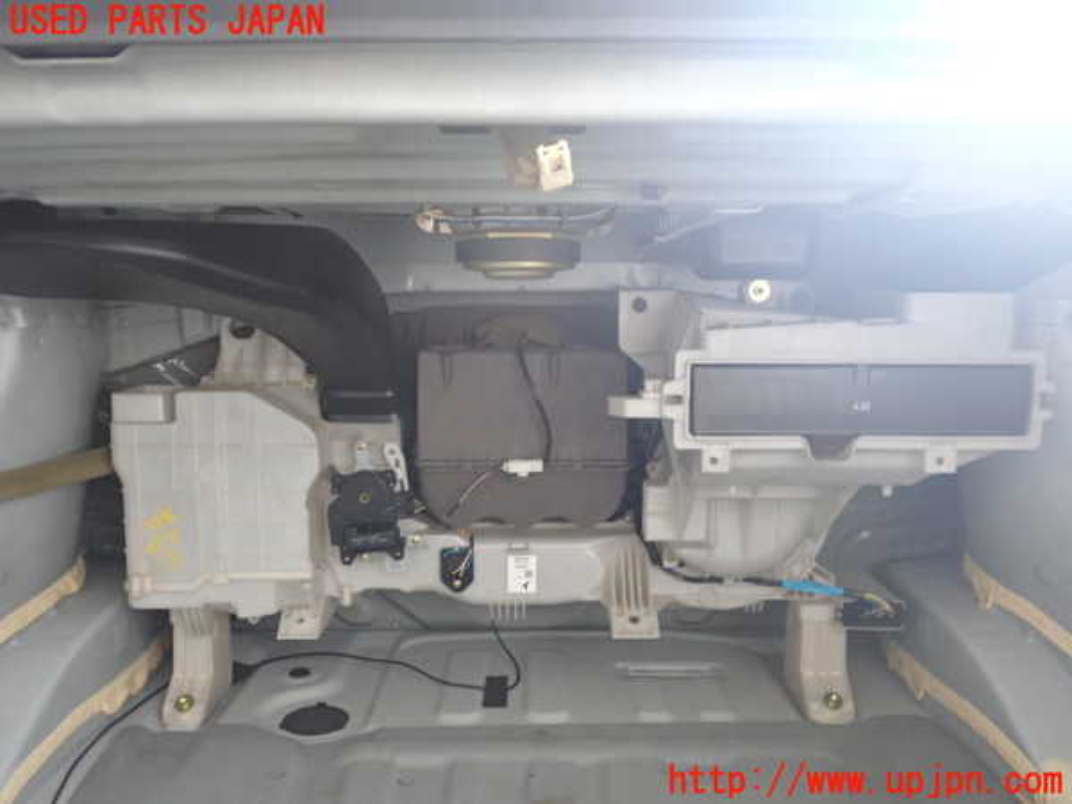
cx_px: 536
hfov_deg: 60.0
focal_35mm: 30
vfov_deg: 46.8
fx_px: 929
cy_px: 402
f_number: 2.3
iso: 320
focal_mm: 5.4
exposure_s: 1/30
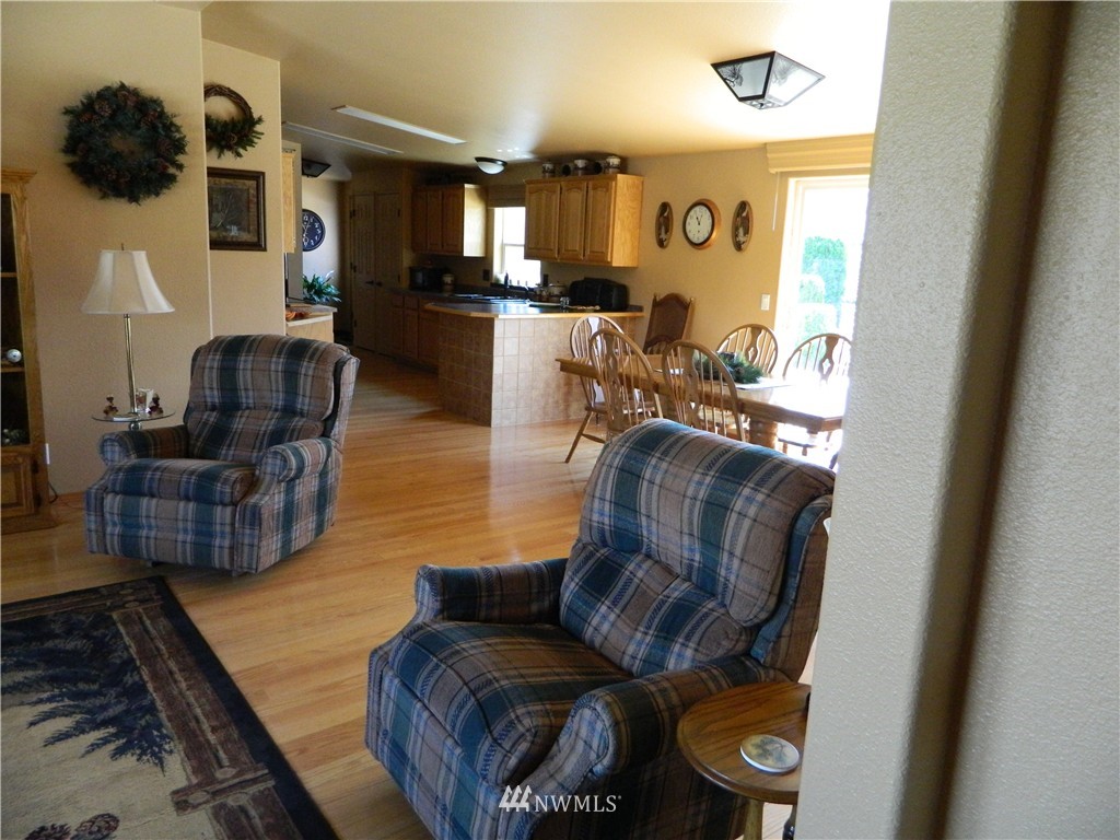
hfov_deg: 69.4
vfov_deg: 54.9
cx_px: 560
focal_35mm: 25
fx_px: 809
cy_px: 420
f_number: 3.1
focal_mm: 4.5
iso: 400
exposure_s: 1/80
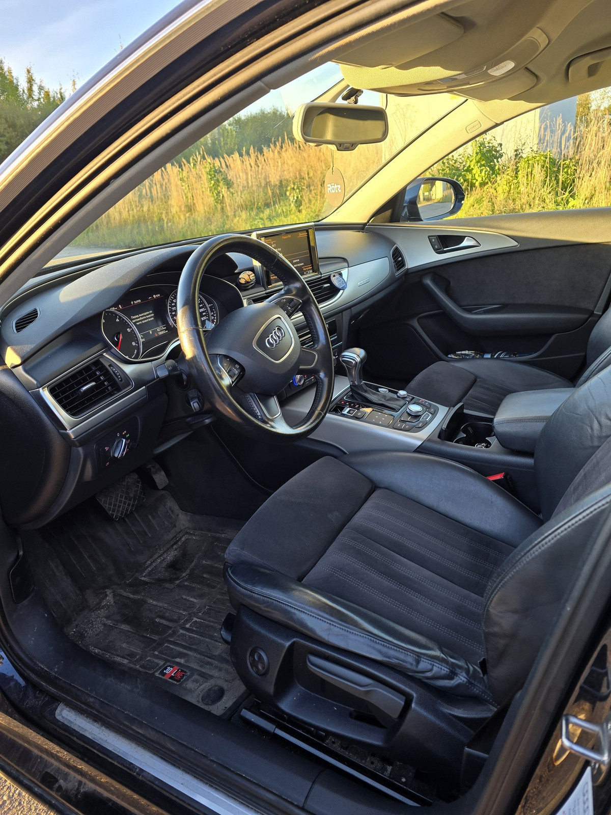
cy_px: 408
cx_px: 306
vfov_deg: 73.9
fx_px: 541
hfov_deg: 58.9
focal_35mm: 23
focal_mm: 6.3
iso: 64
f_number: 1.7
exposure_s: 1/180
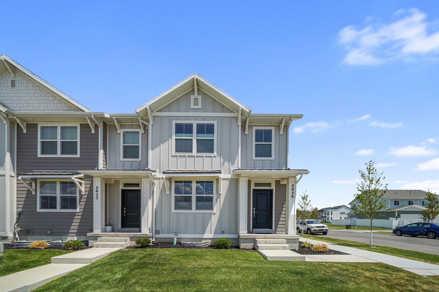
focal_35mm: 14
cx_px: 220
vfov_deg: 81.2
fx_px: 171
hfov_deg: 104.3
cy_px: 146
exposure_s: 1/400
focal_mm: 14
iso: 100
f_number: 8
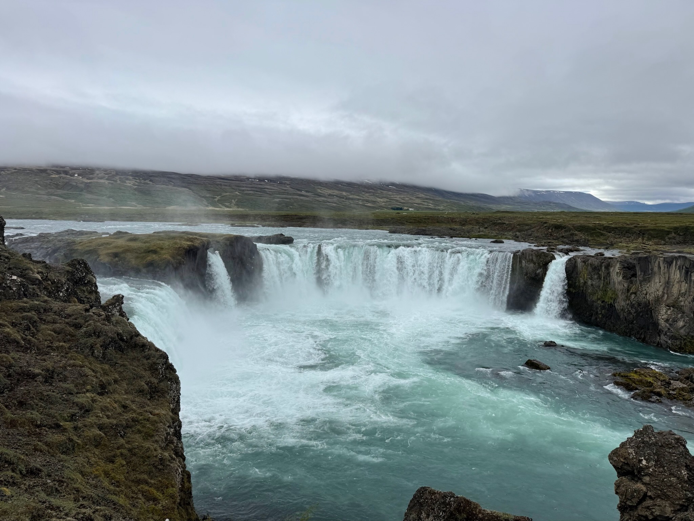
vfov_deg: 56.8
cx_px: 347
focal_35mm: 24
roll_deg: -0.4
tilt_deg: -5.8
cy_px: 260
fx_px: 481
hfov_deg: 71.6
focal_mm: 6.76
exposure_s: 1/3425
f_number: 1.78
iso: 80
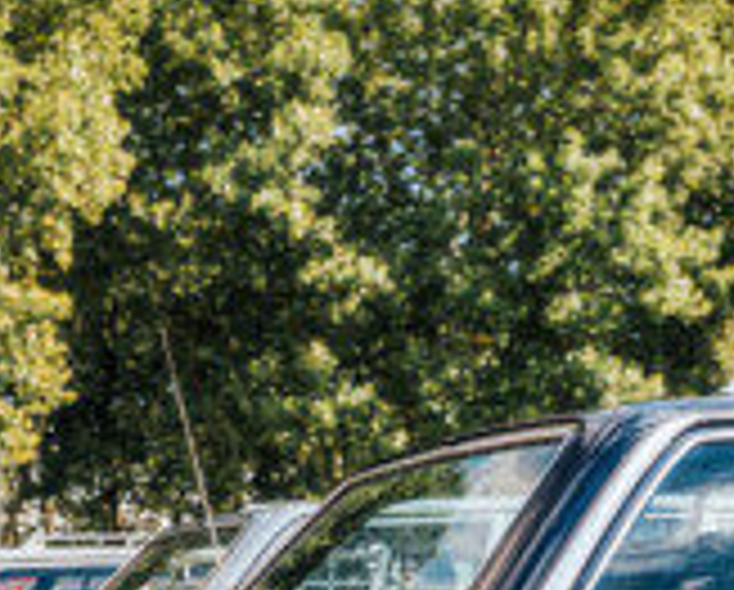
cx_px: 212
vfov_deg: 18.8
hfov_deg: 23.6
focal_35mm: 80
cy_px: 565
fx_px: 1741
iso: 100
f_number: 2.8
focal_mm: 36
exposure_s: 1/250
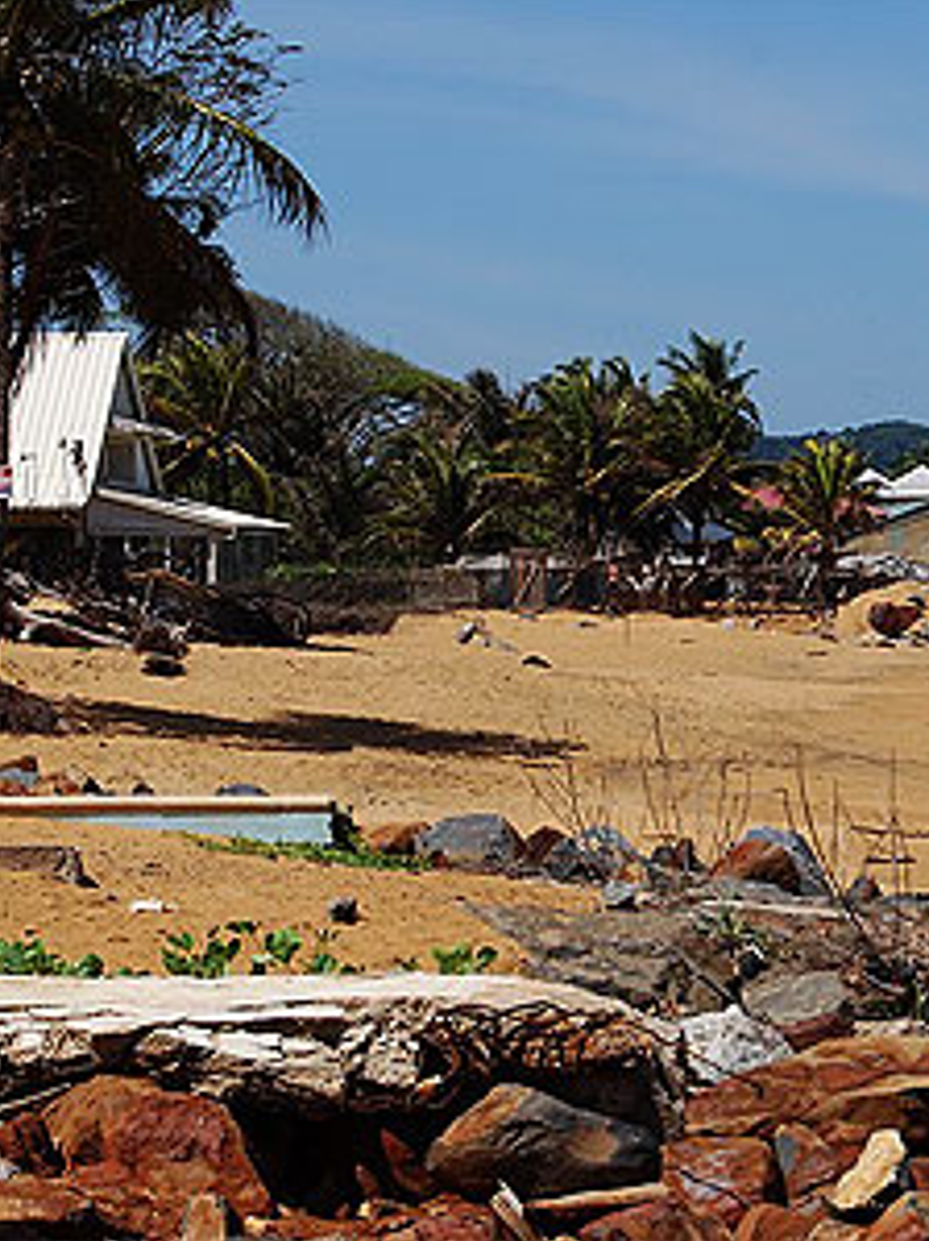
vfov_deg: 16.5
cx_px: 622
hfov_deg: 12.4
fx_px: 4287
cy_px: 618
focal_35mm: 120
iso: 100
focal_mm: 55
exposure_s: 1/320
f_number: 9
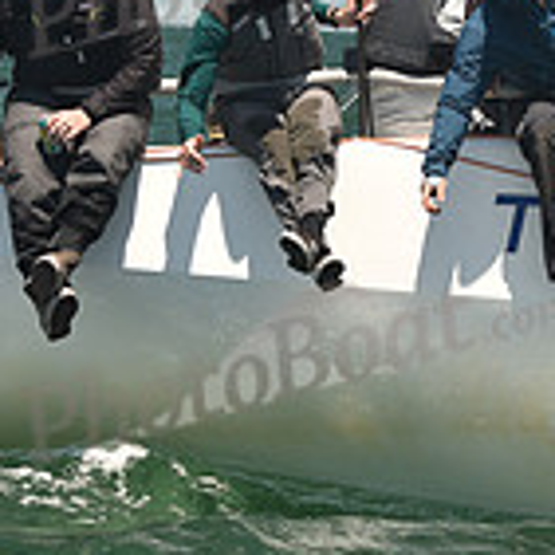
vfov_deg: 7.2
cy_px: 104
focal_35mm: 244
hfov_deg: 7.1
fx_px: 4426
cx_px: 783
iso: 250
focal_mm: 70
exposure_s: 1/800
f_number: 5
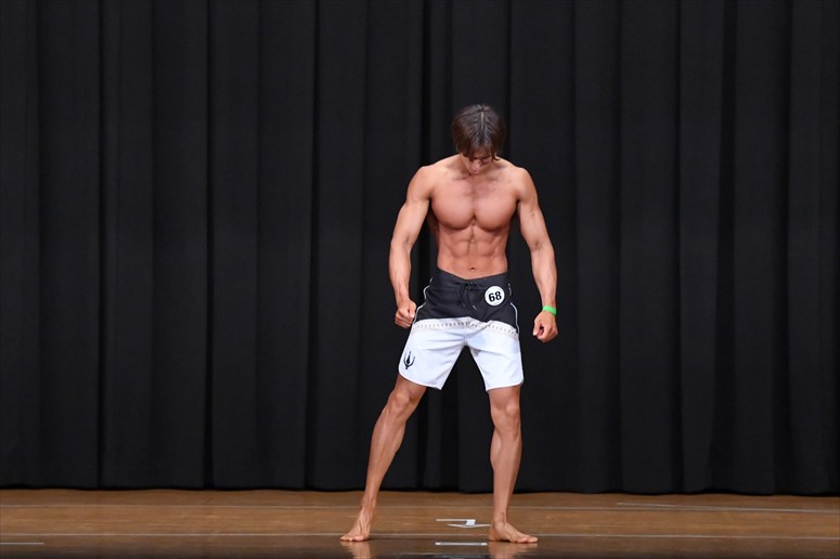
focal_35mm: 202
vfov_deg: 6.8
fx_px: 4711
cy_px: 280
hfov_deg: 10.2
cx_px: 420
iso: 8000
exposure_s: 1/400
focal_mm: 135
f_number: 5.6
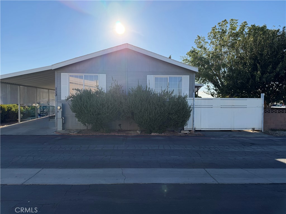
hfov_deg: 71.6
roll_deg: -0.6
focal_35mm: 24
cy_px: 107
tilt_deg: -3.5
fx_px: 198
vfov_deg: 56.8
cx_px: 143
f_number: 1.78
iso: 100
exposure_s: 1/4405
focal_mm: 6.76
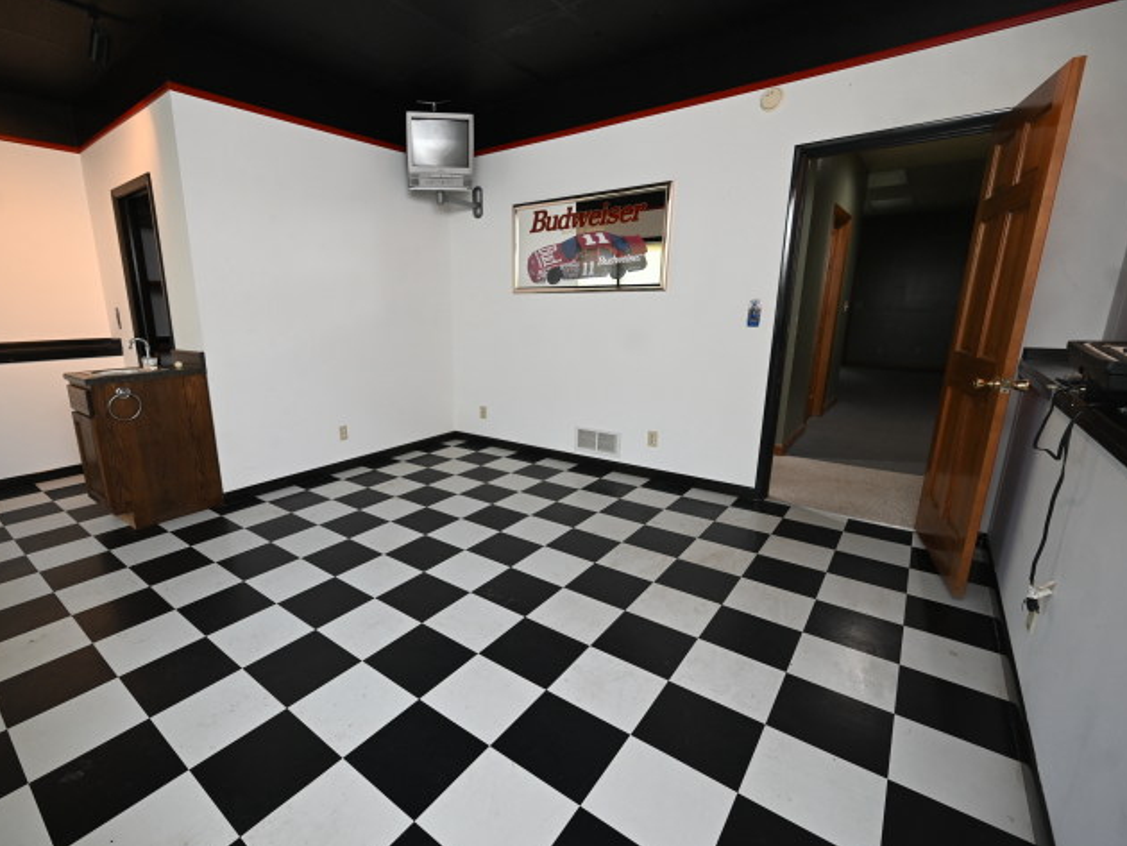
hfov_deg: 93.7
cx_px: 477
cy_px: 433
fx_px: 521
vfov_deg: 78.1
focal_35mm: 16
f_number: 4
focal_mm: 14
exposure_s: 1/60
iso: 800
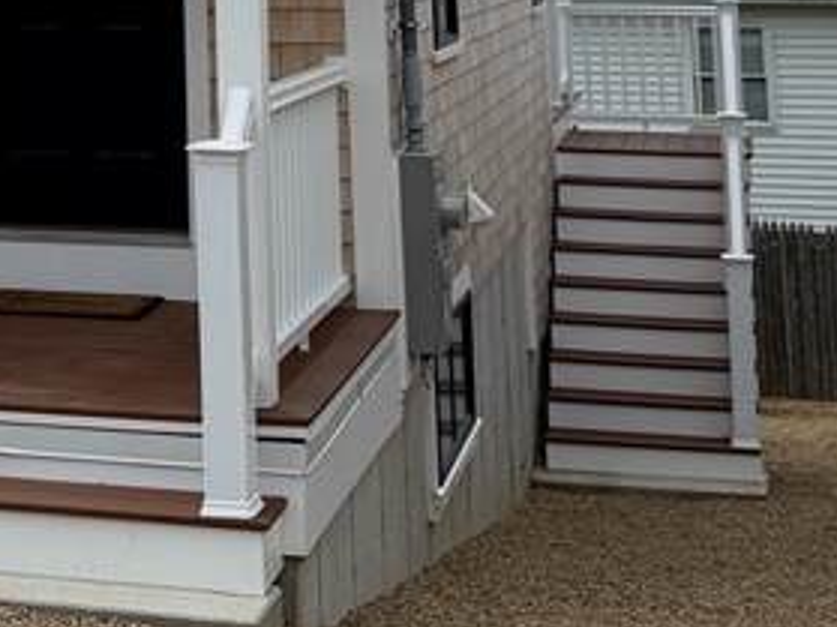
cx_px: -27
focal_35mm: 88
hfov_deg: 21.4
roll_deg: +0.9
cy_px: -306
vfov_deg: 15.5
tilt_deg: +5.8
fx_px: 2127
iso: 80
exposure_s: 1/10309
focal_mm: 6.76
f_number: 1.78
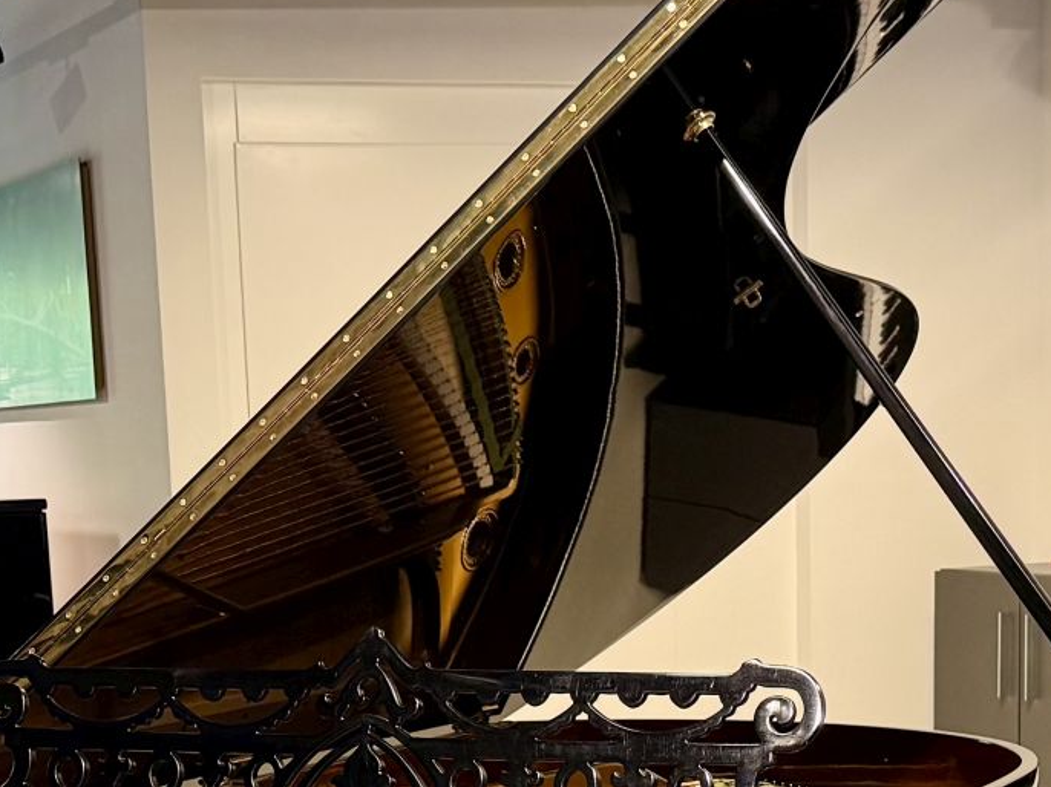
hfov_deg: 30.7
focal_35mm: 63
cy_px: 1014
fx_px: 1912
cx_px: 515
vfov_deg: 21.2
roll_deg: +1.6
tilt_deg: -10.2
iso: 125
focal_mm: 6.76
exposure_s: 1/100
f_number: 1.78
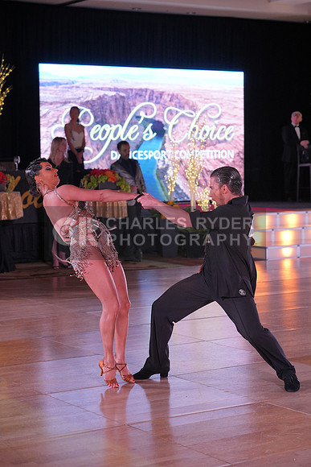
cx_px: 156
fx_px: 1049
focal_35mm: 81
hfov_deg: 16.9
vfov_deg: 25.1
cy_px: 234
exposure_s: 1/400
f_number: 4
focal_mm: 81
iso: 1600
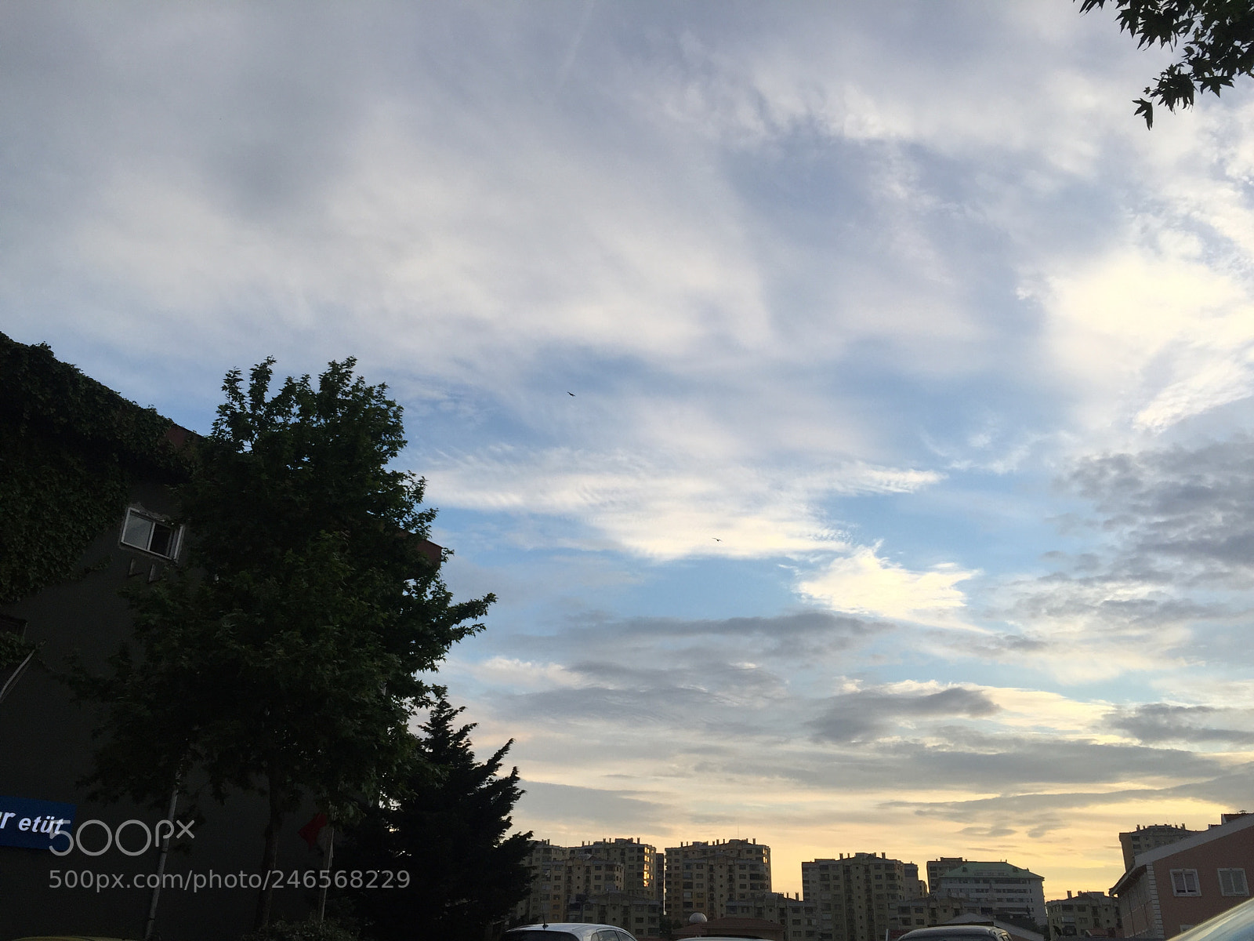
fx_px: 1051
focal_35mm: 29
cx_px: 627
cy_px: 470
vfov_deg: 48.2
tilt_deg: +23.3
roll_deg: -1.5
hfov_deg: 61.7
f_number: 2.2
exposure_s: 1/590
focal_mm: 4.15
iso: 32
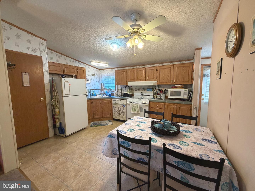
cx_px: 128
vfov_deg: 85.7
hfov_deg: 102.1
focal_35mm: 14
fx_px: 103
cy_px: 96
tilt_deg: -5.6
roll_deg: -0.1
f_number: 2.2
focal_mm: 2.22
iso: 250
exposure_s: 1/120
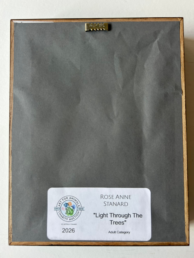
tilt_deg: -86.6
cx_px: 97
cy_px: 129
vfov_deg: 67.3
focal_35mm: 26
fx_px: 194
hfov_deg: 53.1
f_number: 1.5
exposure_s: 1/133
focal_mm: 5.7
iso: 32
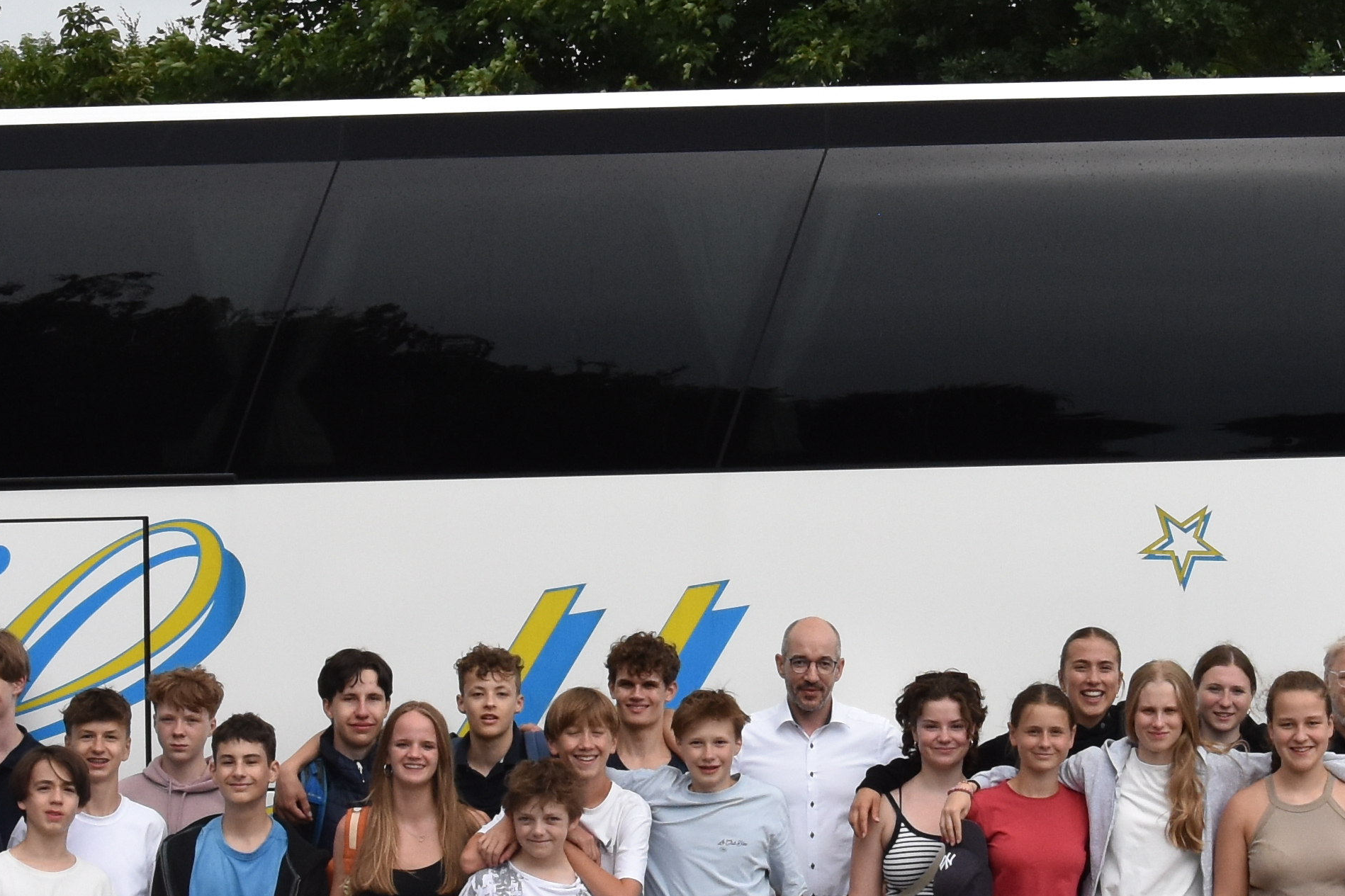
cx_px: 915
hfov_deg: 20.4
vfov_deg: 13.7
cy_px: 368
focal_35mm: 100
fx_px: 3720
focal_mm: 21
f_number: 8
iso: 800
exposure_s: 1/400
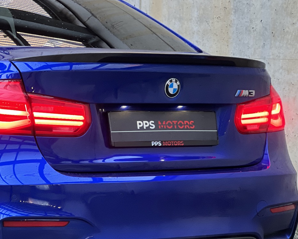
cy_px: 146
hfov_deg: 13.2
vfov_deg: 10.6
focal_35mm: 146
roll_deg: -1.2
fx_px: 1288
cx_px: 80
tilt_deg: -4.8
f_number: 2.8
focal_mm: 9
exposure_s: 1/40
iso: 400
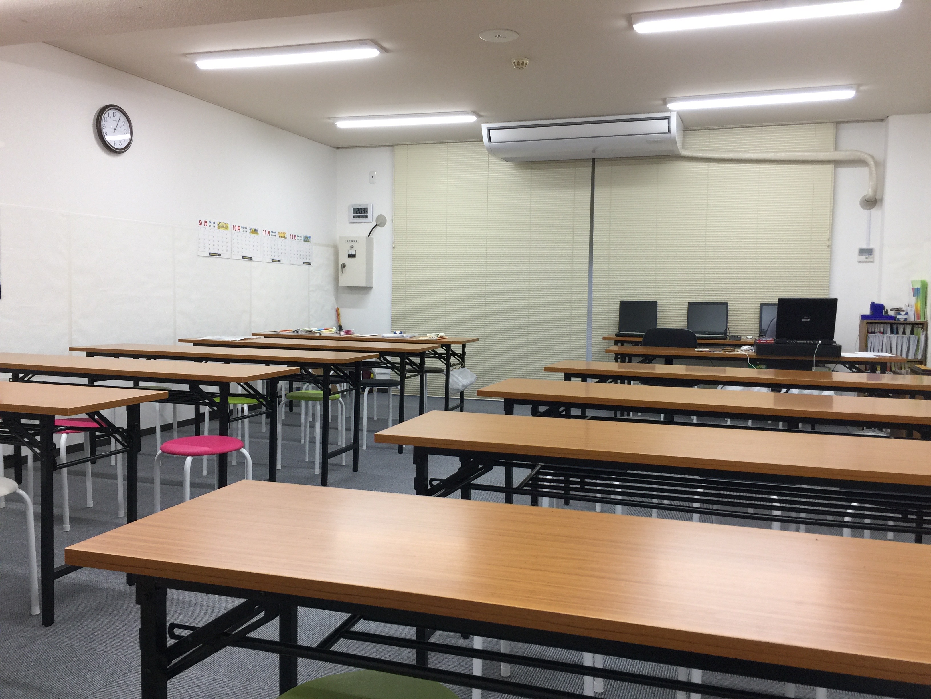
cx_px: 466
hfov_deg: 61.7
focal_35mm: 29
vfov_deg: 48.2
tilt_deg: -3.8
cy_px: 350
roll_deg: -2.2
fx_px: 780
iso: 40
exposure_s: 1/30
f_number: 2.2
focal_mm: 4.15
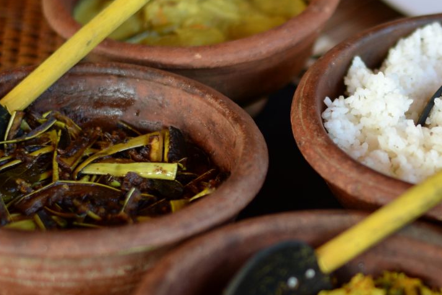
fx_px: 1720
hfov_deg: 14.5
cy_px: 146
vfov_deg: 9.8
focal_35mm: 140
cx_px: 363
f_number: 2
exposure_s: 1/250
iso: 200
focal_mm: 50
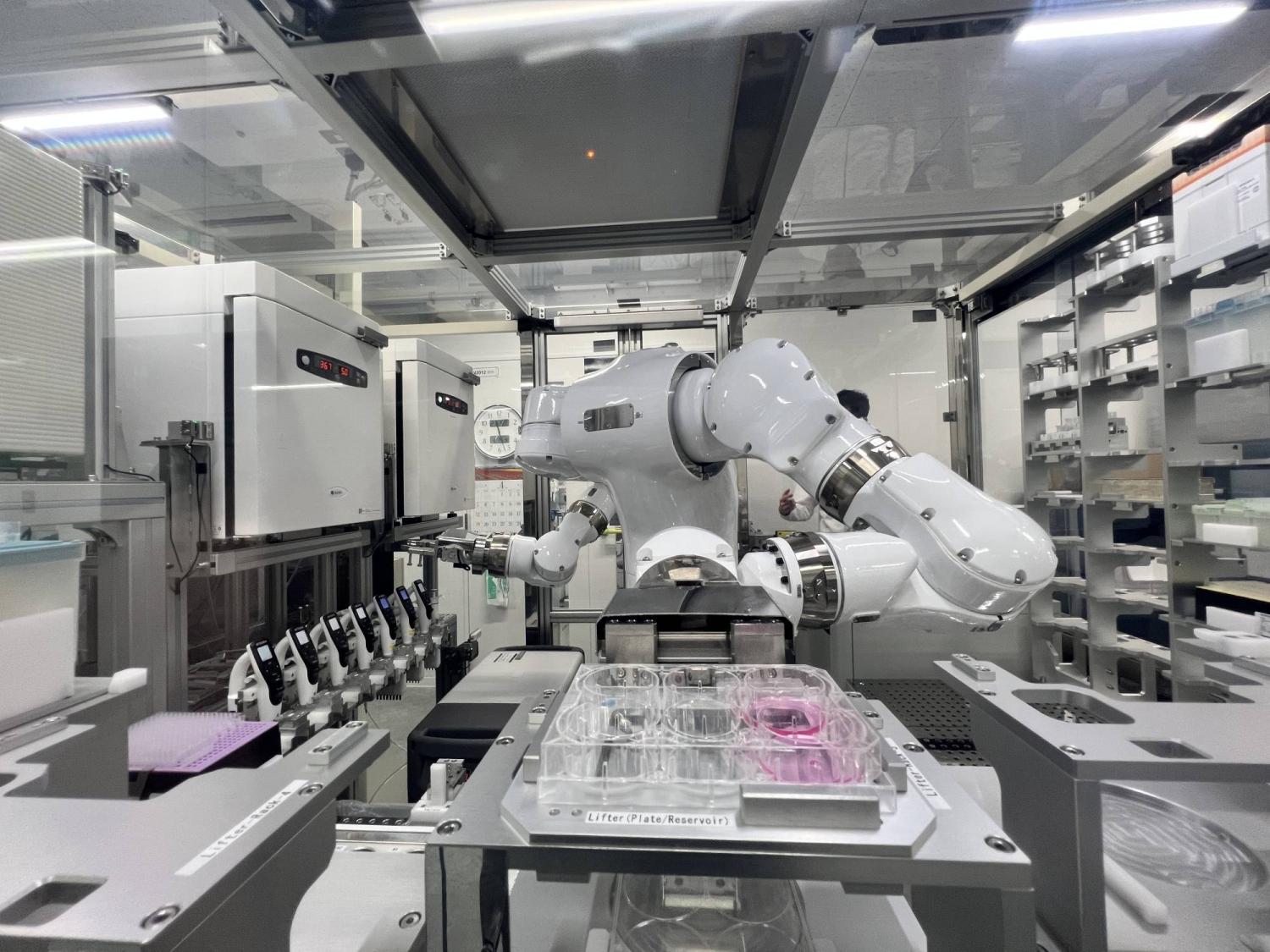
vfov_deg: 89.9
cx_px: 635
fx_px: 477
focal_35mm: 13
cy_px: 476
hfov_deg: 106.2
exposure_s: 1/99
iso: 125
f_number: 1.8
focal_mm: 1.57
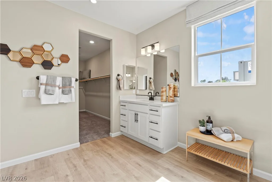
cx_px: 136
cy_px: 91
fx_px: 121
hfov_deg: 96.7
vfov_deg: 73.8
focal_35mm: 16
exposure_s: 1/5
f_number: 8
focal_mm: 16
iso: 200
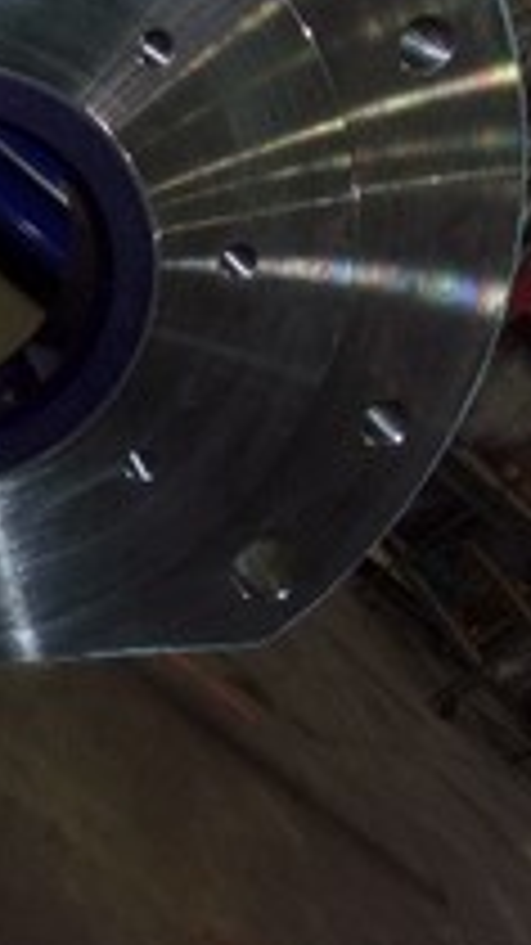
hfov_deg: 19.4
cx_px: -207
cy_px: 320
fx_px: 1403
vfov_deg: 36.9
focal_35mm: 56
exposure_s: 1/34
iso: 200
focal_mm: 4.9
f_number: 3
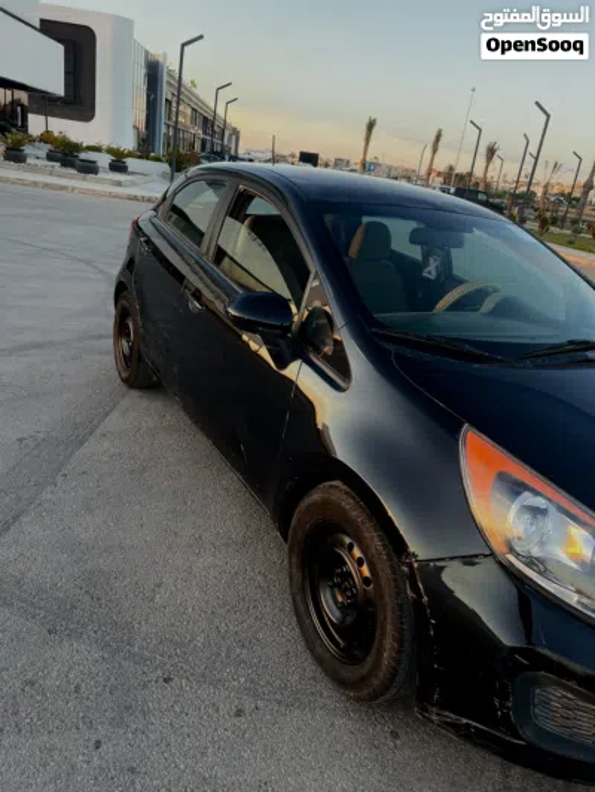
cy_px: 396
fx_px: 596
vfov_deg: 67.3
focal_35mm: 26
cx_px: 298
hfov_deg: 53.1
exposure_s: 1/121
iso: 50
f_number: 1.5
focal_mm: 5.7
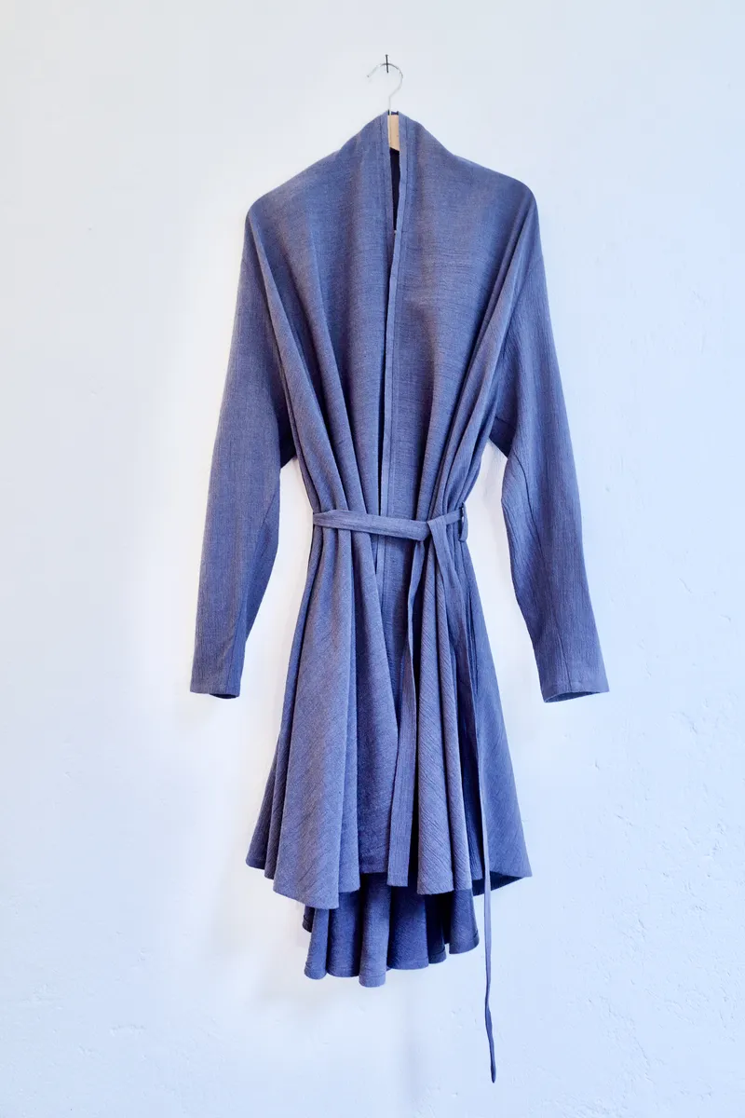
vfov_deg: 65.5
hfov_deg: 46.4
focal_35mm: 28
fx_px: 869
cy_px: 559
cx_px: 372
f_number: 2.8
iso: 400
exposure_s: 1/40
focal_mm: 18.3
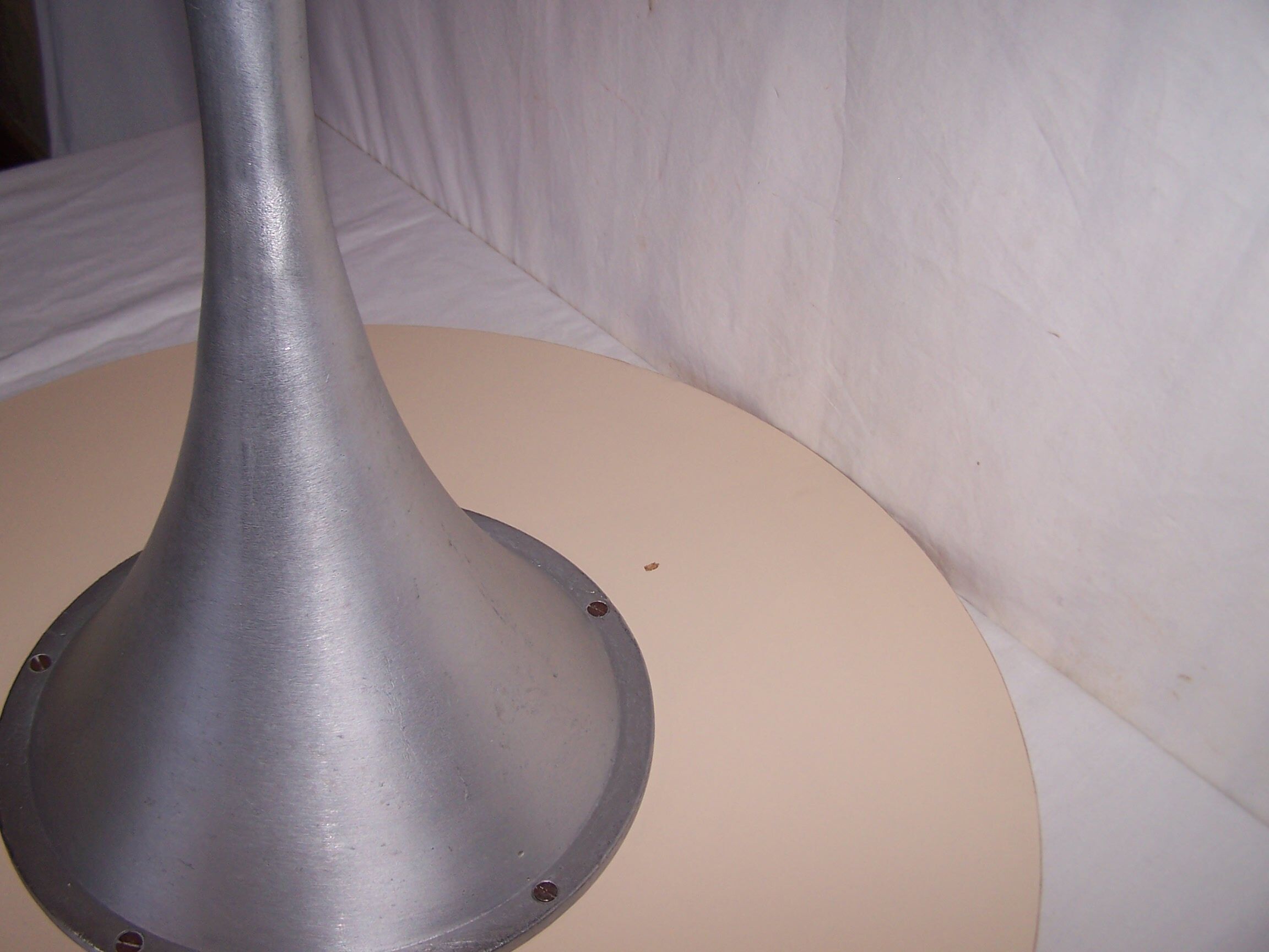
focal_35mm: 38
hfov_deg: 49.0
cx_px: 634
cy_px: 476
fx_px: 1393
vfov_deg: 37.7
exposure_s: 1/60
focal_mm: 6.3
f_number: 2.8
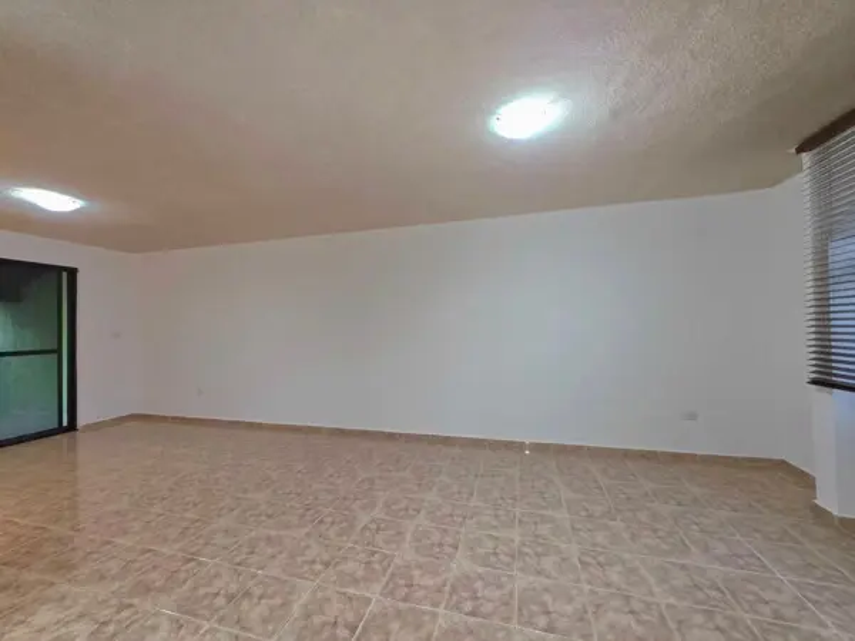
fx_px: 321
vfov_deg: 89.9
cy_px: 320
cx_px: 428
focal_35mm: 13
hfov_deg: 106.2
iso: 125
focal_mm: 2.2
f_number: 1.9
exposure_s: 1/60.2
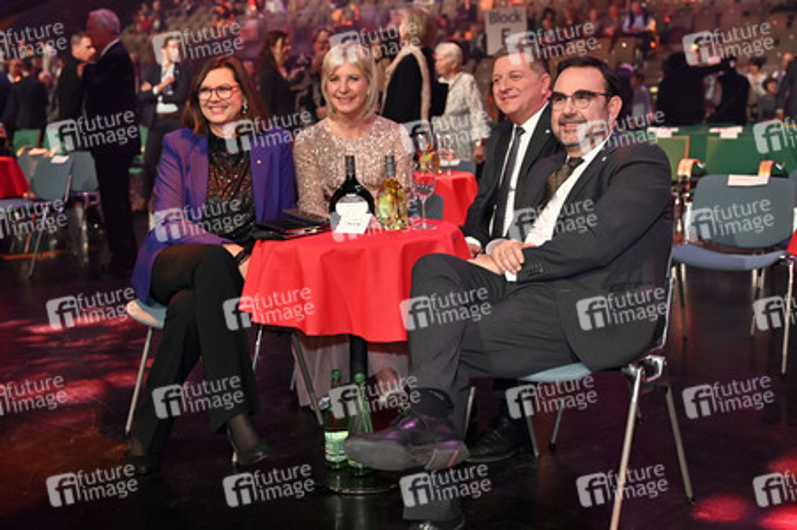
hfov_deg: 50.7
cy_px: 265
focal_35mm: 38
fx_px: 841
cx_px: 398
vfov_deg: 35.0
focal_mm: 38
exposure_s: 1/200
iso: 1250
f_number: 2.8
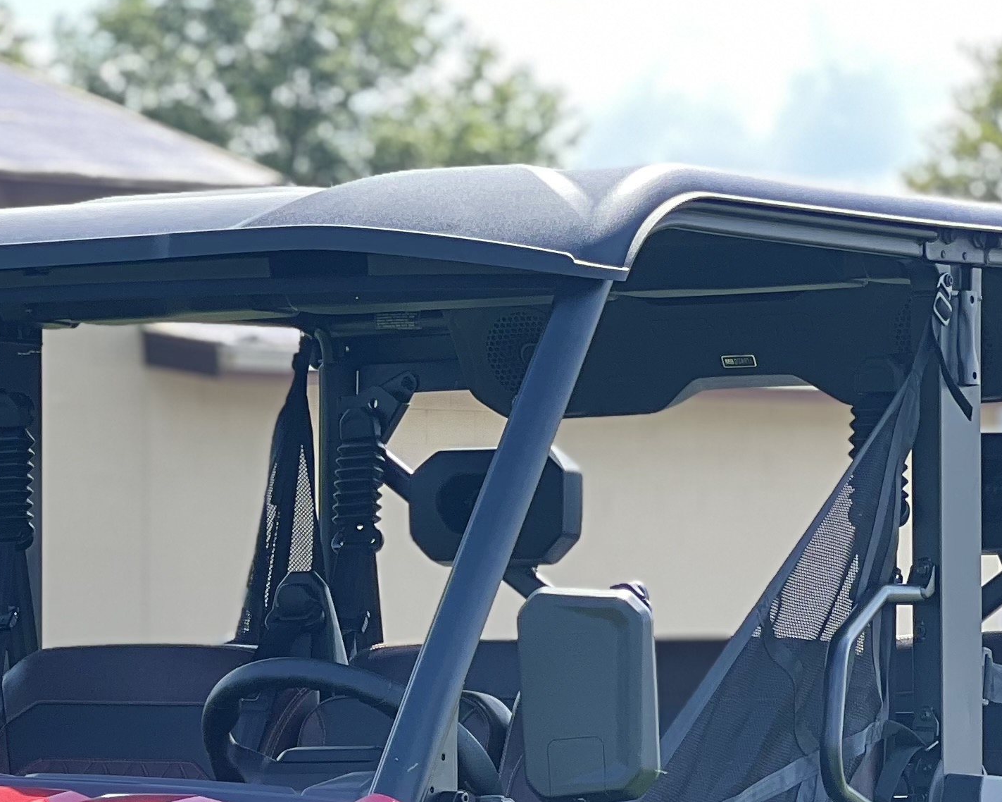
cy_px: 1057
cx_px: 286
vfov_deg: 7.2
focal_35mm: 213
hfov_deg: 9.1
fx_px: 6316
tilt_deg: -3.4
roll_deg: +0.3
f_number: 2.8
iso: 20
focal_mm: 9
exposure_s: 1/144
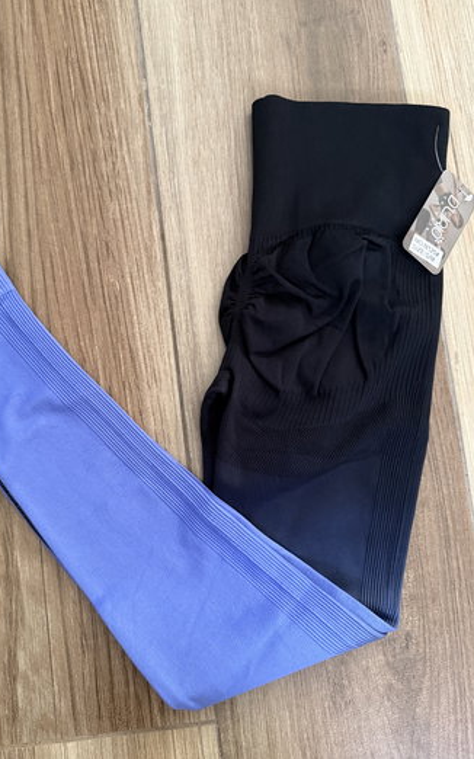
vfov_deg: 70.4
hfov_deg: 47.5
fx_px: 538
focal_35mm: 26
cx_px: 208
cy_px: 373
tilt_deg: -83.9
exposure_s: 1/60
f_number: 1.78
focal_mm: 6.76
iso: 800
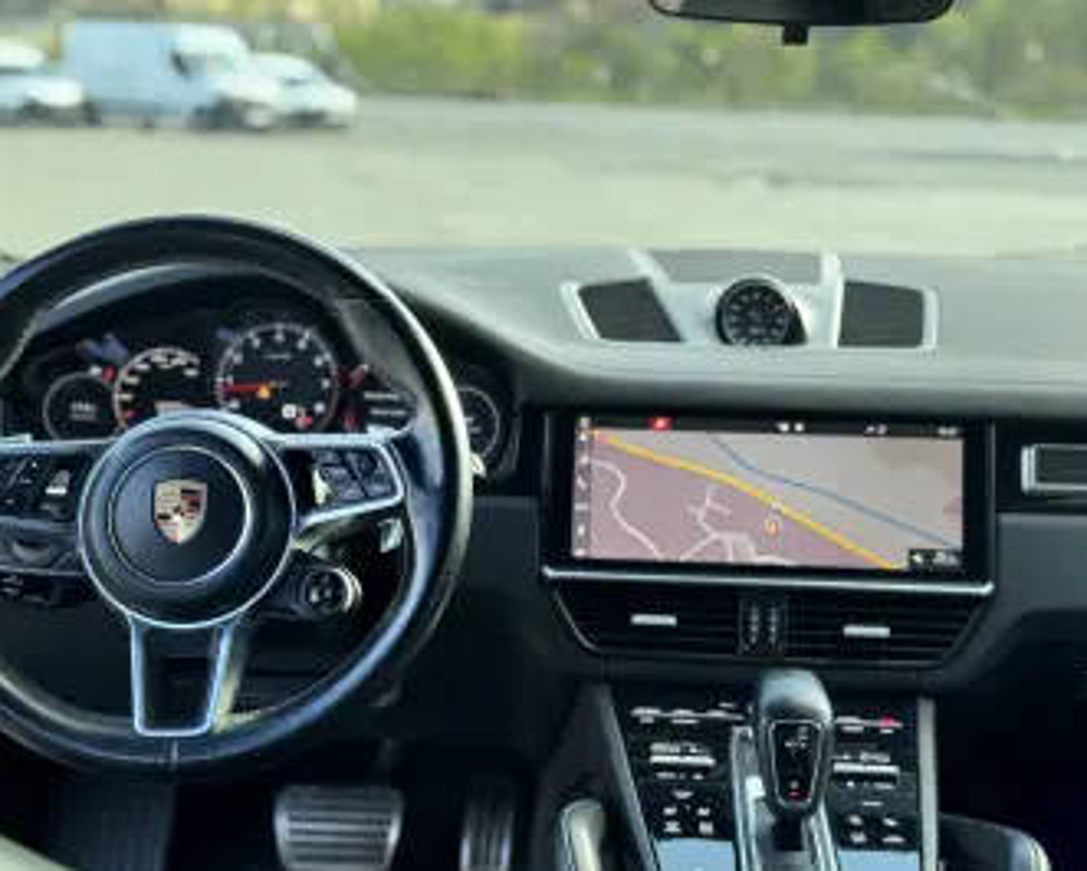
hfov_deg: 36.6
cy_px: 440
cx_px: 509
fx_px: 1641
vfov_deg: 29.7
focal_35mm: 51
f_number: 1.78
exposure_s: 1/121
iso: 100
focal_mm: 6.76
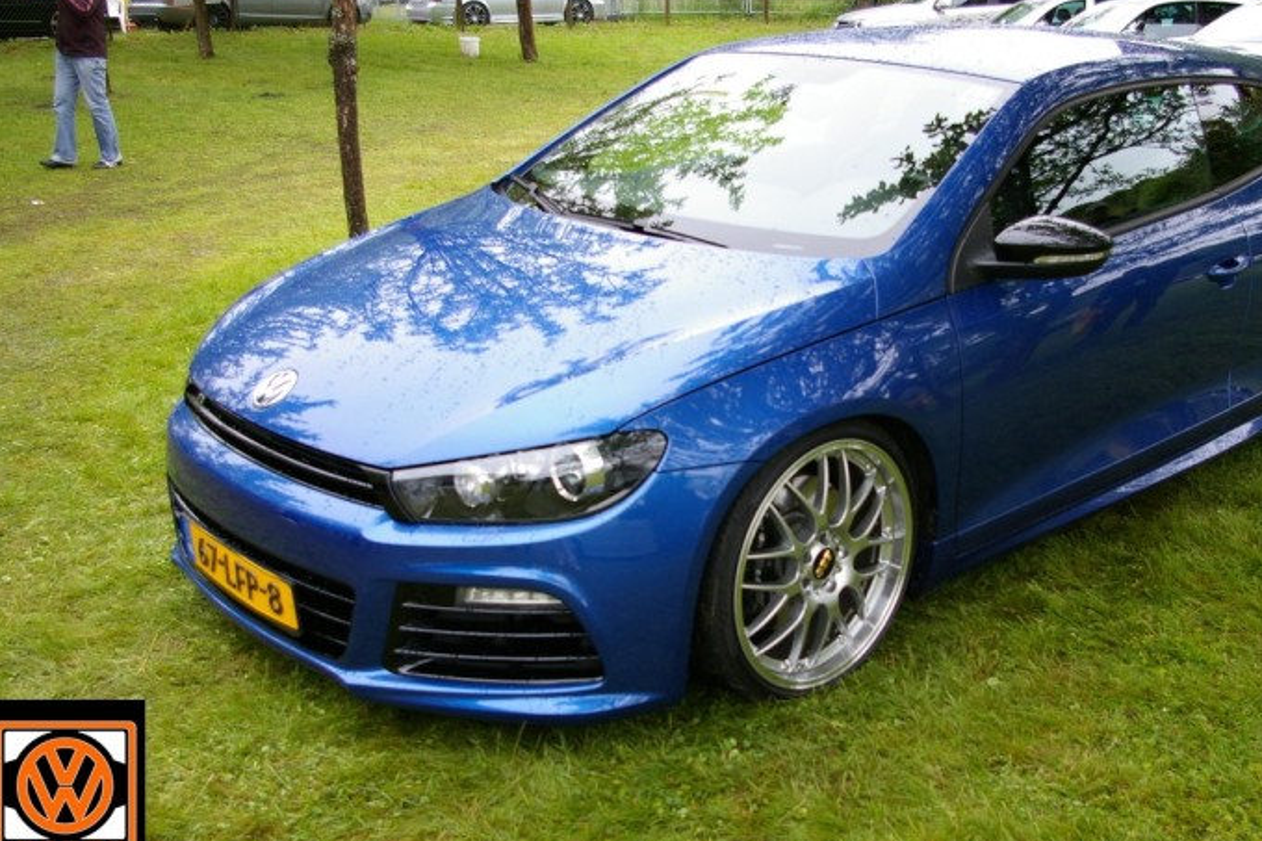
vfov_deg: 32.9
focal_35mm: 41
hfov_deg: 47.7
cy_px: 443
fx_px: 1422
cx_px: 728
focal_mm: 23
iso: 200
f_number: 4.5
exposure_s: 1/90
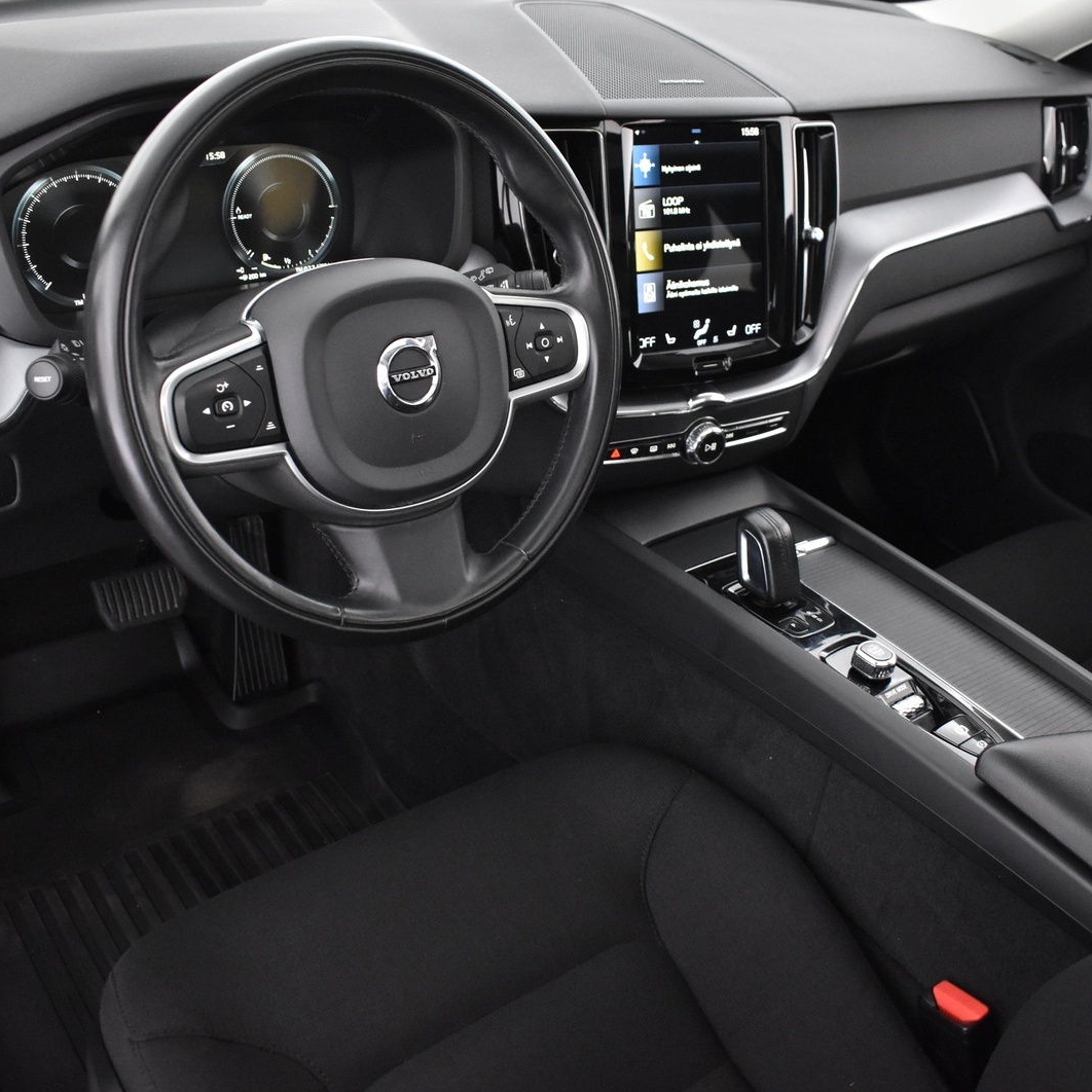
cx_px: 543
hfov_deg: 47.2
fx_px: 1249
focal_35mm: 35
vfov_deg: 47.2
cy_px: 551
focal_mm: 18
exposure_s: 1/25
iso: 3200
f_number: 3.5
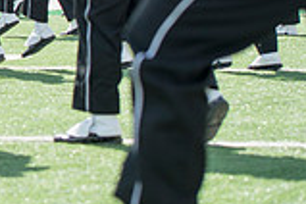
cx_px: -235
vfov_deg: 5.4
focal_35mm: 255
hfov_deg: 7.8
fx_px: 2167
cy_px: -60
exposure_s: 1/1000
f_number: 4.5
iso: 200
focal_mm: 70
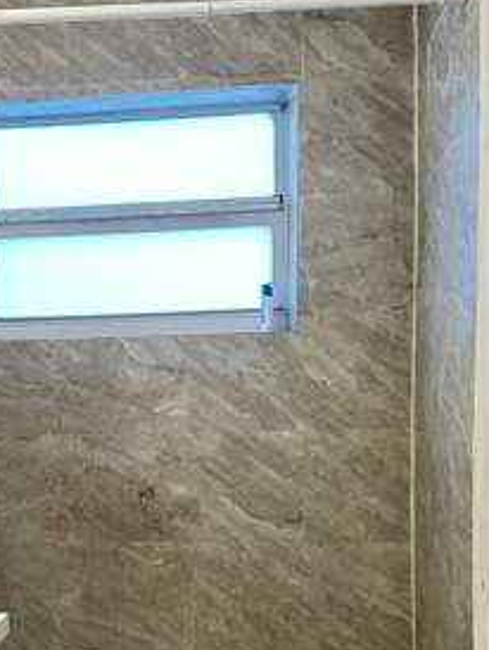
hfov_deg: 25.9
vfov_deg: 33.4
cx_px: 140
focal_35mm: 56
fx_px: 1053
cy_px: 510
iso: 400
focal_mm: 6.86
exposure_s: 1/60
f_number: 1.78
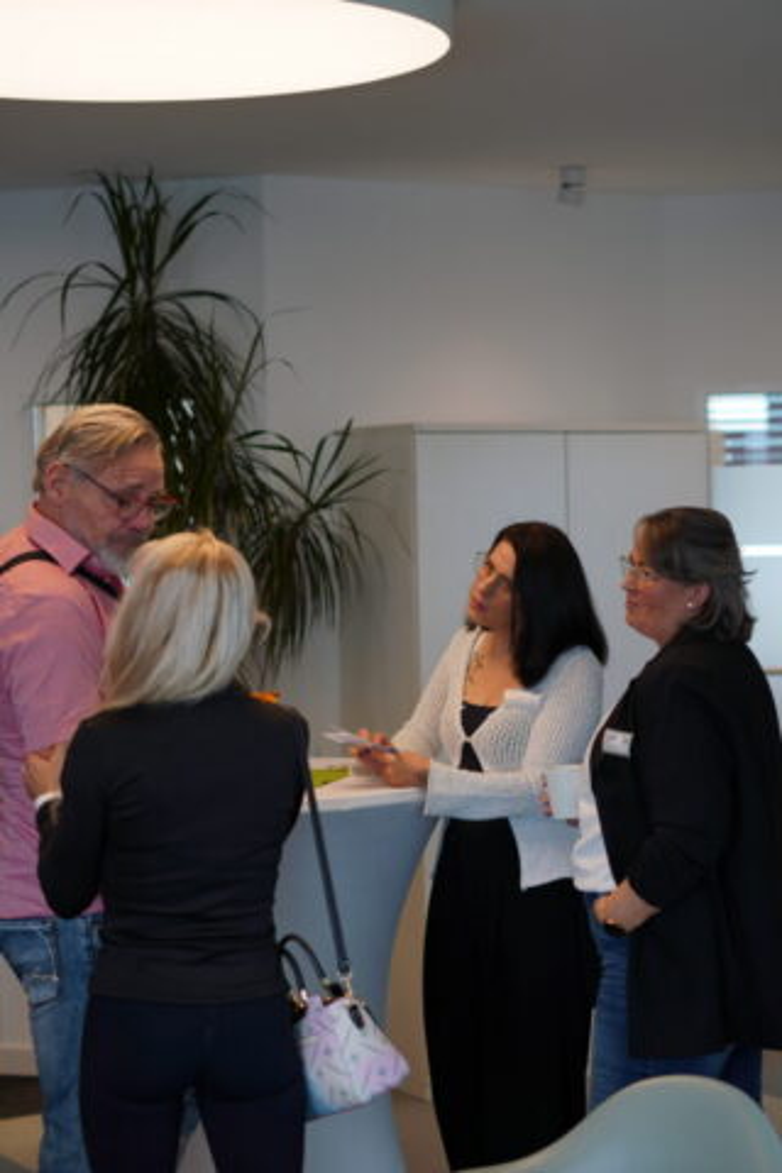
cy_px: 586
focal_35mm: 75
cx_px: 391
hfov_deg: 18.2
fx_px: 2444
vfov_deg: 27.0
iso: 100
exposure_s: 1/100
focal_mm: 50
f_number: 2.2
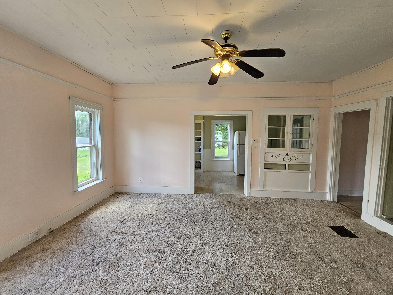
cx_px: 196
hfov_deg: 106.2
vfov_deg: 89.9
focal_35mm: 13
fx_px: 148
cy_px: 148
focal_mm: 2.2
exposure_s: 1/60
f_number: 2.2
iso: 80
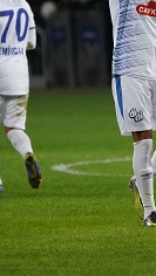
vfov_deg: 2.0
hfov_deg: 1.1
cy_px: 77
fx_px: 7821
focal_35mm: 1065
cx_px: 184
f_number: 5.6
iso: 8000
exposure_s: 1/2000
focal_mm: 400
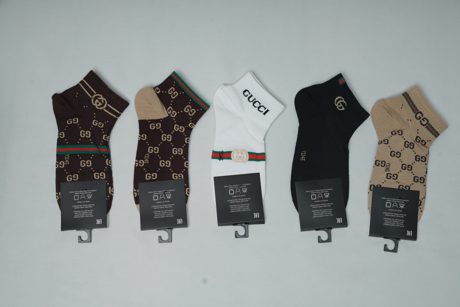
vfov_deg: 27.0
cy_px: 154
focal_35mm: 50
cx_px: 230
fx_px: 639
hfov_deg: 39.6
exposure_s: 1/200
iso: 320
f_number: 6.3
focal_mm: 50
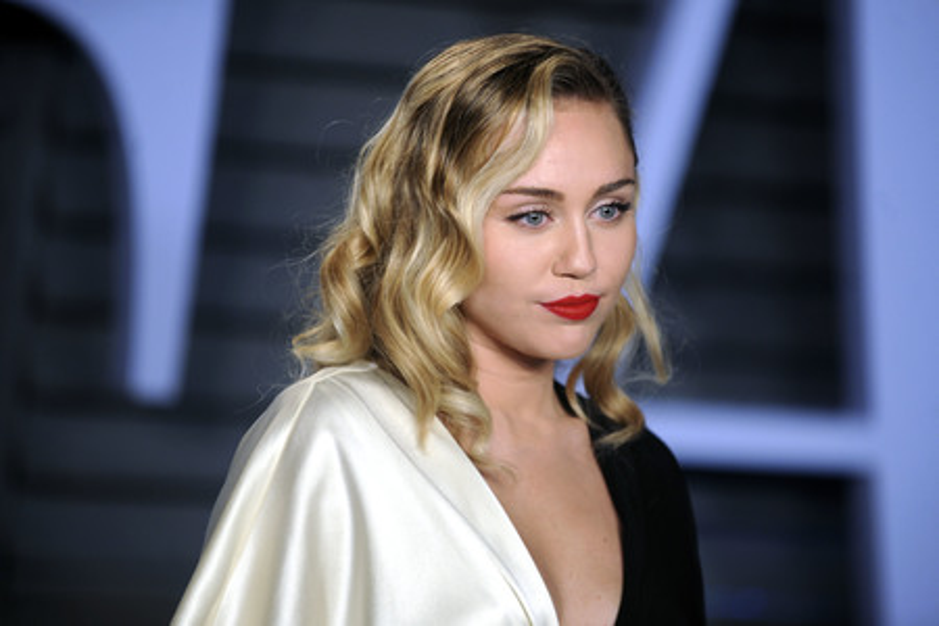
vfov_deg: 6.9
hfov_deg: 10.3
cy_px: 313
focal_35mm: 200
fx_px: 5216
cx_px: 470
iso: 800
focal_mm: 200
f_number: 3.2
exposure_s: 1/320
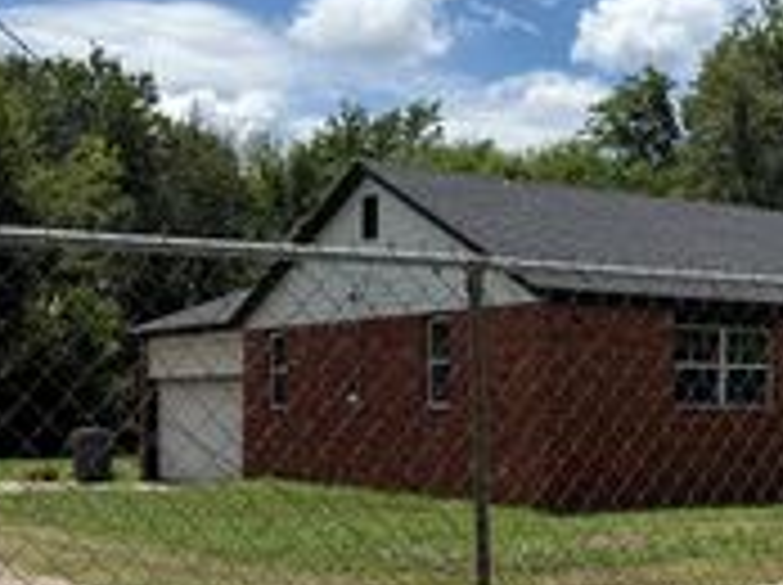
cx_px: 837
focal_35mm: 69
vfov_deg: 21.1
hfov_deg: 26.3
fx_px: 1559
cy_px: 412
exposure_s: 1/7353
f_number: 1.78
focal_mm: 6.76
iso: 80
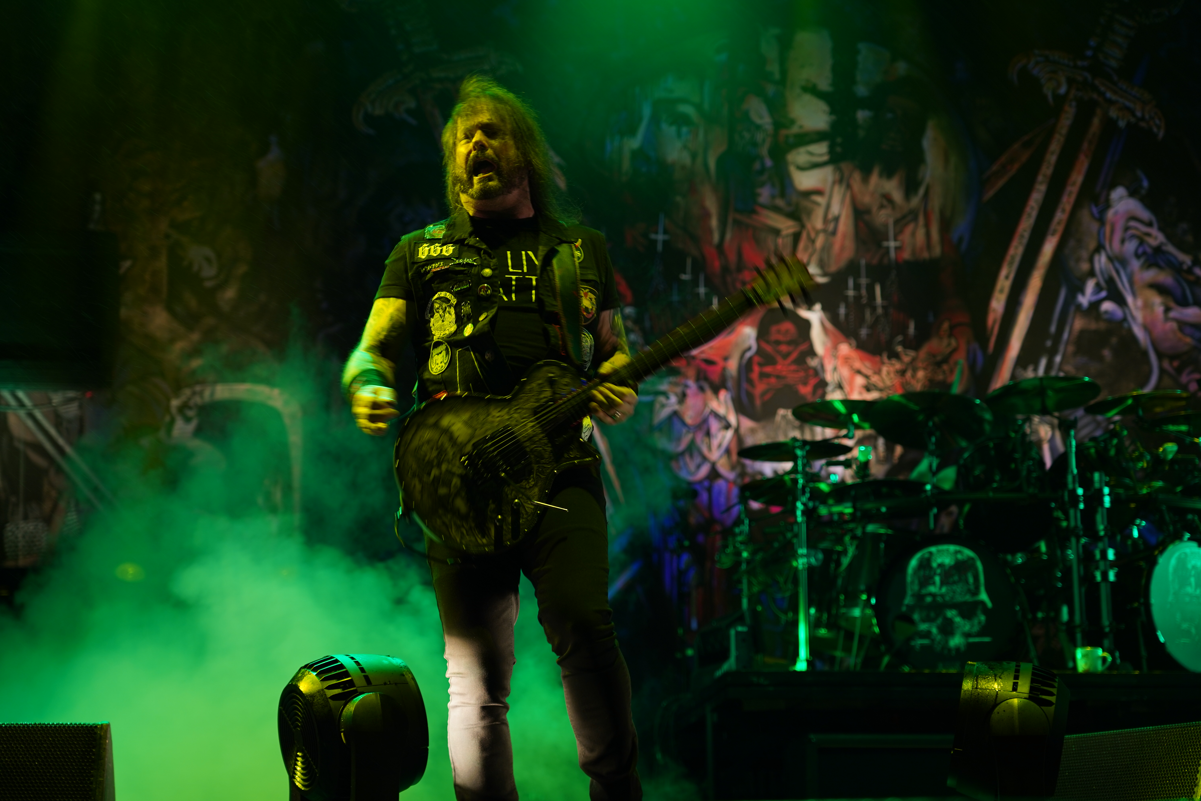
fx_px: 2268
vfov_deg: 20.0
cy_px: 400
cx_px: 600
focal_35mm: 68
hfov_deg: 29.7
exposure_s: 1/80
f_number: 4
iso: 200
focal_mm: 68
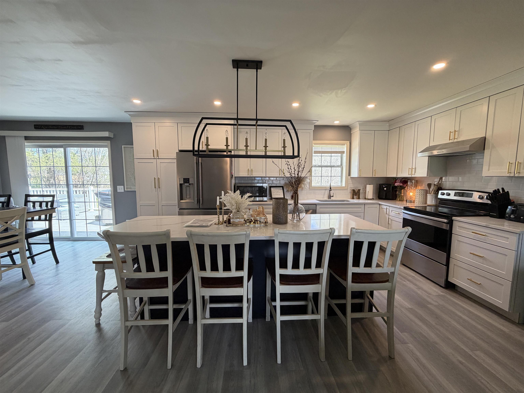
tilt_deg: -5.3
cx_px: 262
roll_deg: -0.1
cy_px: 196
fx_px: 212
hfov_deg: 102.1
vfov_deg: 85.7
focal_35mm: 14
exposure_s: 1/120
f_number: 2.2
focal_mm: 2.22
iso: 160
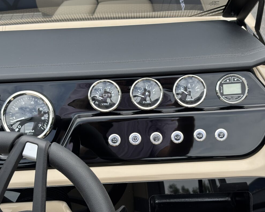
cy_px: 105
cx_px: 130
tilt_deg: -34.8
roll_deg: +1.6
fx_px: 431
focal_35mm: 55
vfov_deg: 27.6
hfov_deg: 34.1
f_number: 1.6
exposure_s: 1/544
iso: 32
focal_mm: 5.96
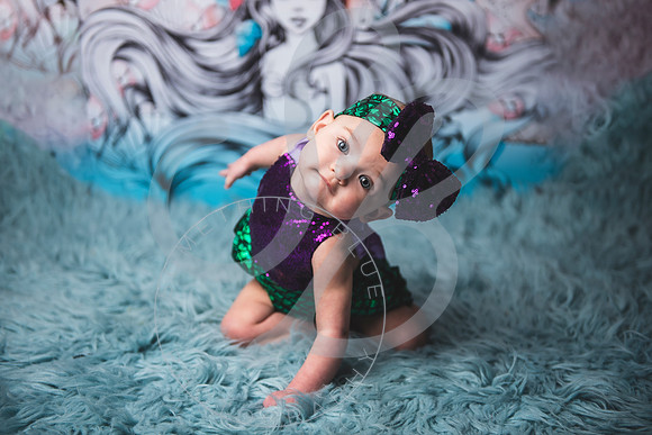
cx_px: 326
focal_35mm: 55
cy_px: 218
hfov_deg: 36.2
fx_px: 996
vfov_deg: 24.6
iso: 100
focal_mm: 55
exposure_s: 1/160
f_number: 2.8
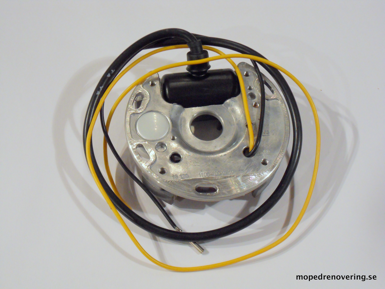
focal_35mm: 52
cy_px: 144
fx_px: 578
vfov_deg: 28.0
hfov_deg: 36.8
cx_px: 192
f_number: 4.5
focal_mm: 9.1
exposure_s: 1/45
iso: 400
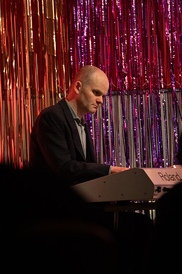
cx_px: 91
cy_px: 137
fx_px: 2275
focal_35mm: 300
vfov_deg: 6.9
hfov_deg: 4.6
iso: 18000
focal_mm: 300
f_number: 4
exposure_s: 1/250
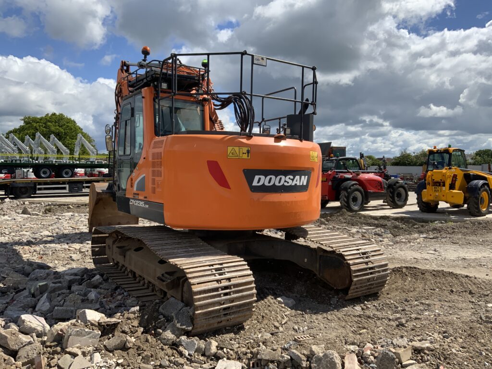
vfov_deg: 48.2
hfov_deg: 61.7
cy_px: 184
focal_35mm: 29
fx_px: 412
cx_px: 246
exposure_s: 1/2227
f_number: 1.8
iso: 16
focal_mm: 3
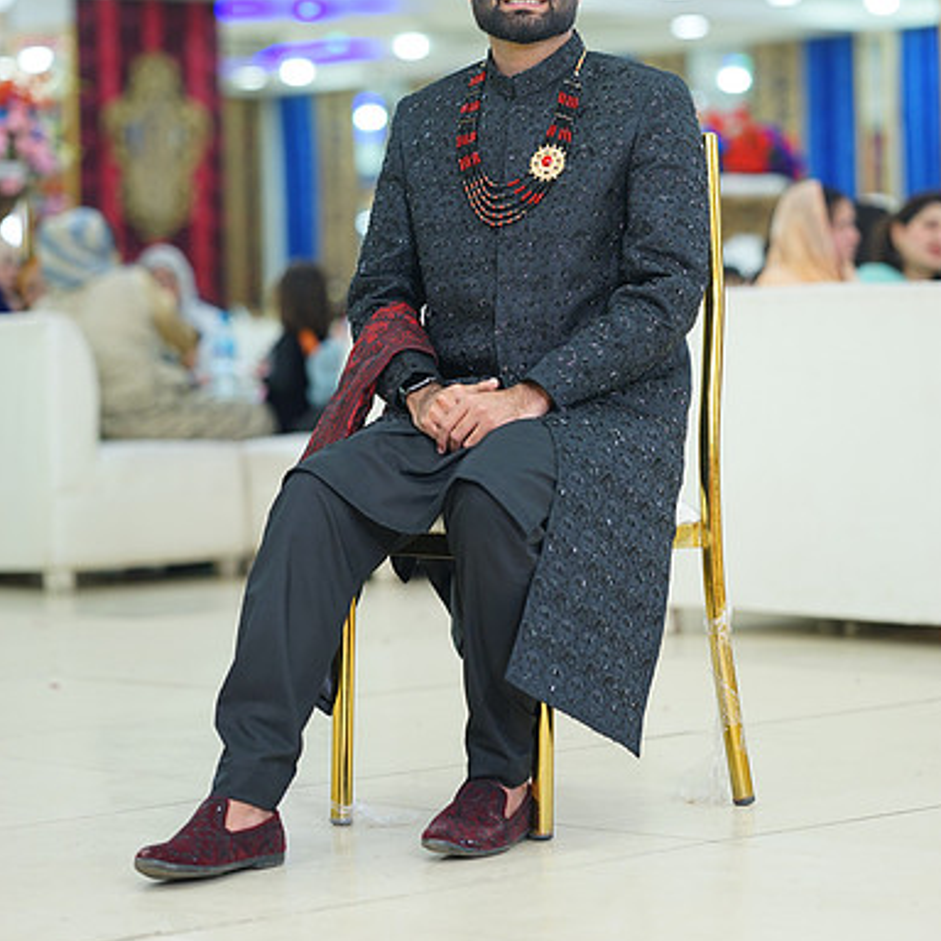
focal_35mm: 109
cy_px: 252
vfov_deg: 15.9
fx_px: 3352
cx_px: 472
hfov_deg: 16.0
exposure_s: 1/160
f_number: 2
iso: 400
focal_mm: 85
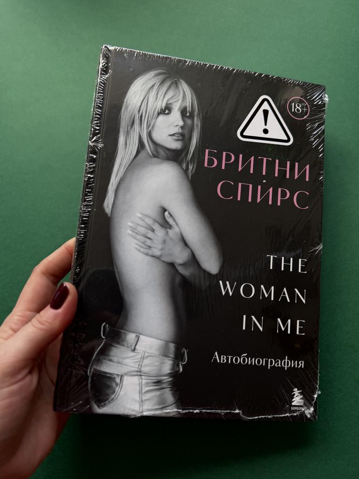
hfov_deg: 54.9
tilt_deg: -73.9
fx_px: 346
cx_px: 182
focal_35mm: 25
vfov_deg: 69.4
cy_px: 240
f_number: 1.78
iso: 80
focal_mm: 6.76
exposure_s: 1/121
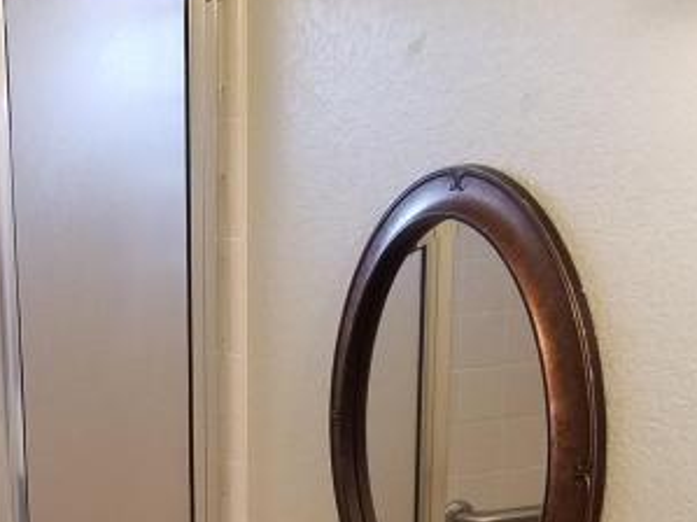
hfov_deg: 21.6
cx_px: 91
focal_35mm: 89
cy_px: 634
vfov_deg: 15.9
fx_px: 1791
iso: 160
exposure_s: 1/60
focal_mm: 4.2
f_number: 1.7
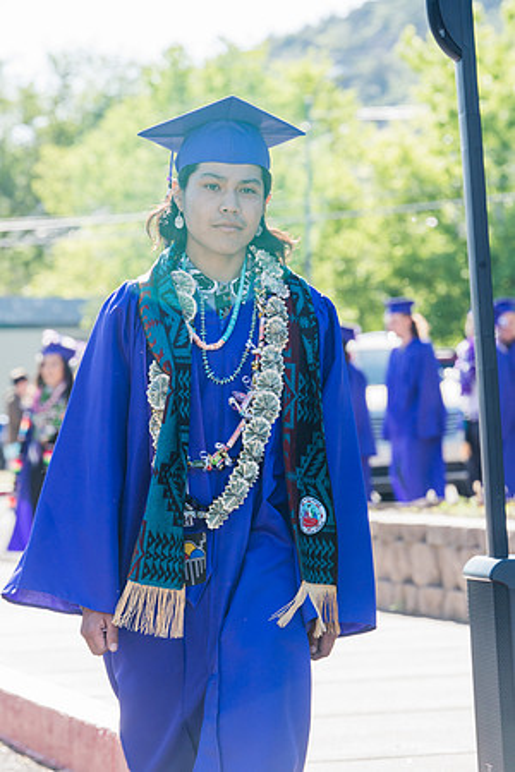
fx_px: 3326
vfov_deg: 13.2
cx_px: 258
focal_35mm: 155
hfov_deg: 8.9
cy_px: 386
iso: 400
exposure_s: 1/200
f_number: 8
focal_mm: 155
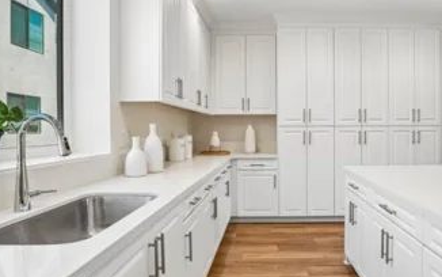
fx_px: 289
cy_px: 130
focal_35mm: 24
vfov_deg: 51.1
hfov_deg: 73.8
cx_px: 268
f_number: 8
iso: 400
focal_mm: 16
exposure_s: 1/40
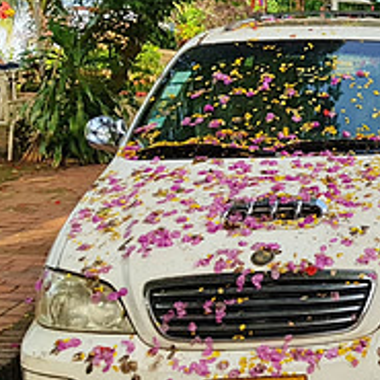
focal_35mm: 72
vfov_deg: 24.0
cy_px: 153
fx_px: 894
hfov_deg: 20.9
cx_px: 548
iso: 40
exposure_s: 1/826
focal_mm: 4.2
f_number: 1.7
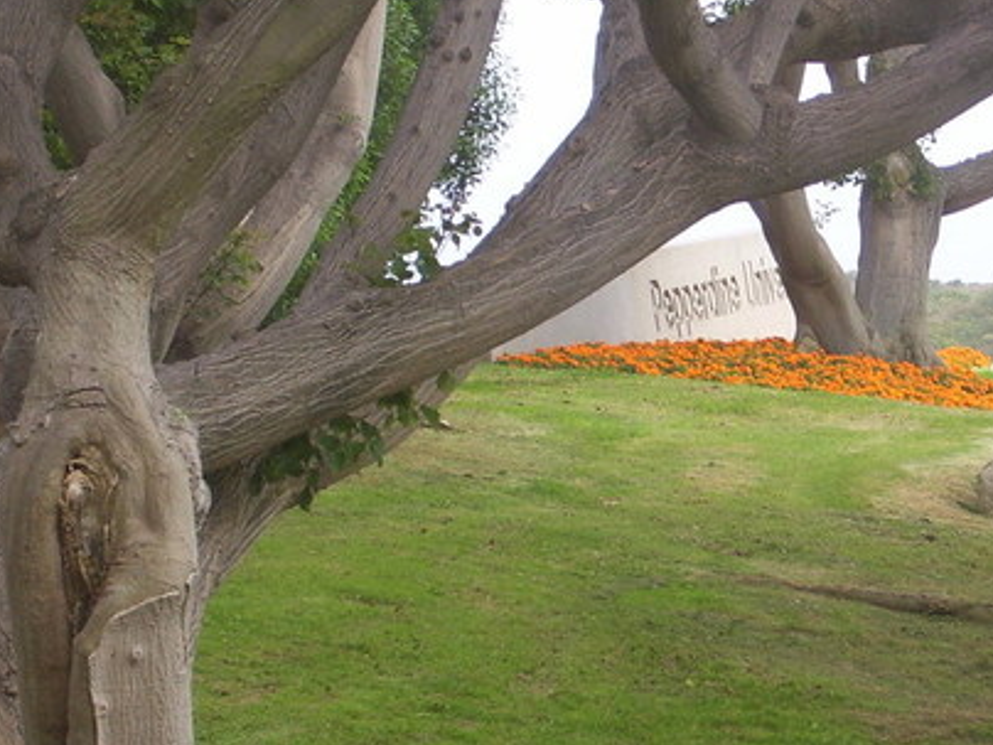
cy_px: 187
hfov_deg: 12.5
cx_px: 778
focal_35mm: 157
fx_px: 4504
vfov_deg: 9.4
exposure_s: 1/125
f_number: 4.1
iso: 80
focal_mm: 13.5
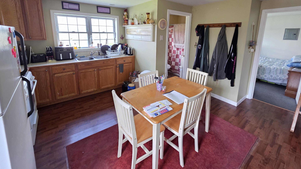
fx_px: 120
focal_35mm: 15
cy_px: 59
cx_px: 151
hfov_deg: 103.0
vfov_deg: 68.9
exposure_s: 1/60
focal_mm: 2.2
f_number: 1.9
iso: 320
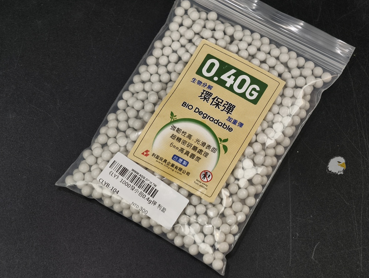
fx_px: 1057
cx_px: 202
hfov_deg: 19.8
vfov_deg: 15.0
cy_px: 123
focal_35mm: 99
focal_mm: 22.48
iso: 505
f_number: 2.67
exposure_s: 1/40
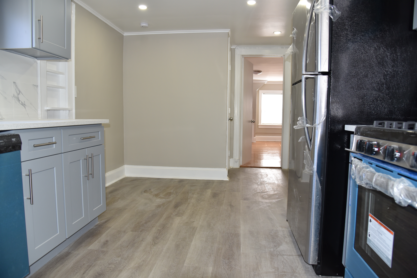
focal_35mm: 24
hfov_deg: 73.7
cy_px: 139
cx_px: 208
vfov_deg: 53.2
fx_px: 278
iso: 800
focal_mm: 24
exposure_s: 1/100
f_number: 5
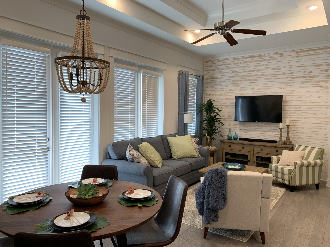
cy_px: 124
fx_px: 248
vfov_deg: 53.1
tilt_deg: -2.8
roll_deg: -0.8
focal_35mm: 26
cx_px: 165
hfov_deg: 67.3
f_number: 1.8
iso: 64
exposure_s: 1/60
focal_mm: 4.25
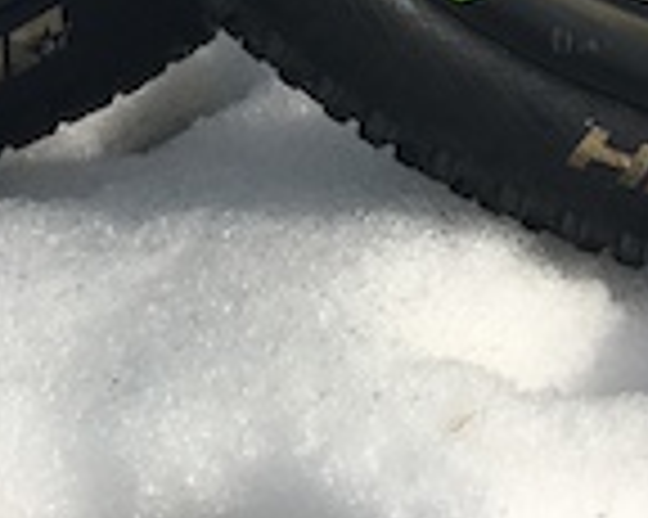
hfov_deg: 12.3
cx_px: 328
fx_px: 3009
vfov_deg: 8.8
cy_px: -752
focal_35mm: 157
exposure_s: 1/1672
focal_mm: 4.15
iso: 25
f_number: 2.2
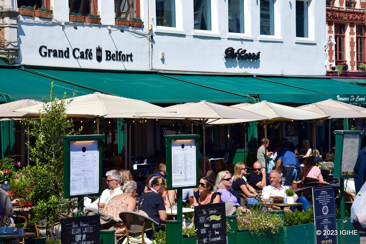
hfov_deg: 20.6
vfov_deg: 13.8
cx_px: 183
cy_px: 122
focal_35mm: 99
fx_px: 1007
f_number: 7.1
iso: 200
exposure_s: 1/800
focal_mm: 66
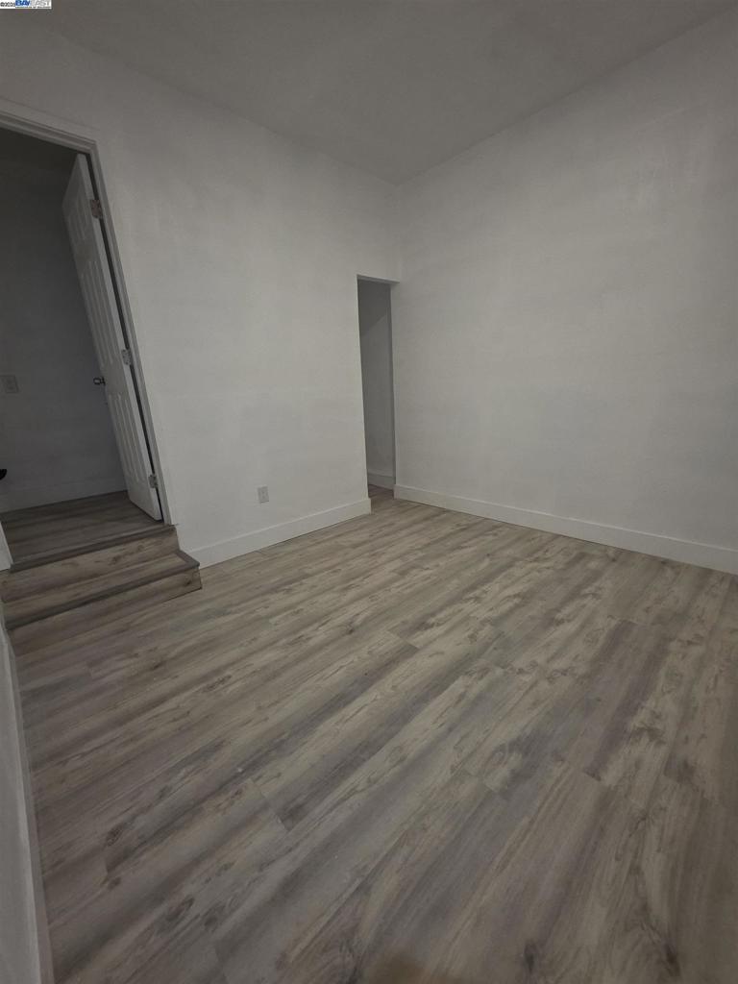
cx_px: 369
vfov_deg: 106.2
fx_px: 370
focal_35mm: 13
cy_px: 492
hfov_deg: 89.9
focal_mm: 2.2
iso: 160
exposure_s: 1/60
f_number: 1.9
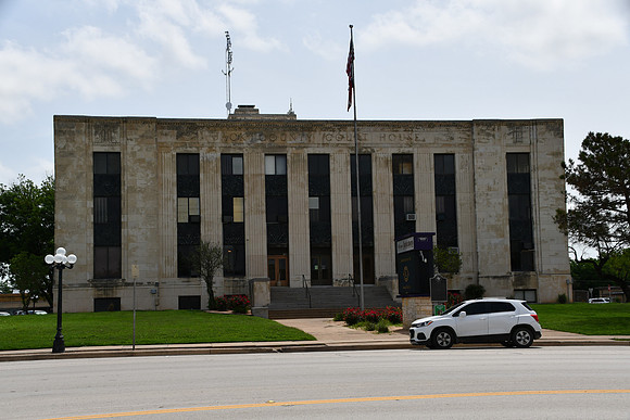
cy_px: 210
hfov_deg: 38.2
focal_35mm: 52
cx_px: 315
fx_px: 910
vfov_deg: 26.0
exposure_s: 1/400
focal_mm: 35
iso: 100
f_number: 10
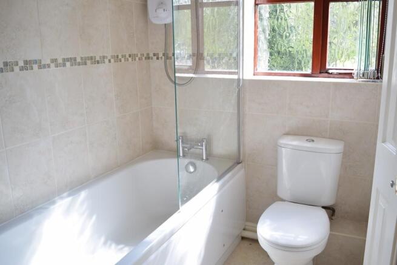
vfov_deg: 43.6
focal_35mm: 30
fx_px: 331
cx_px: 198
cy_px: 132
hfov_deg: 61.9
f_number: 4
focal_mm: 20
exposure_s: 1/60
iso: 100
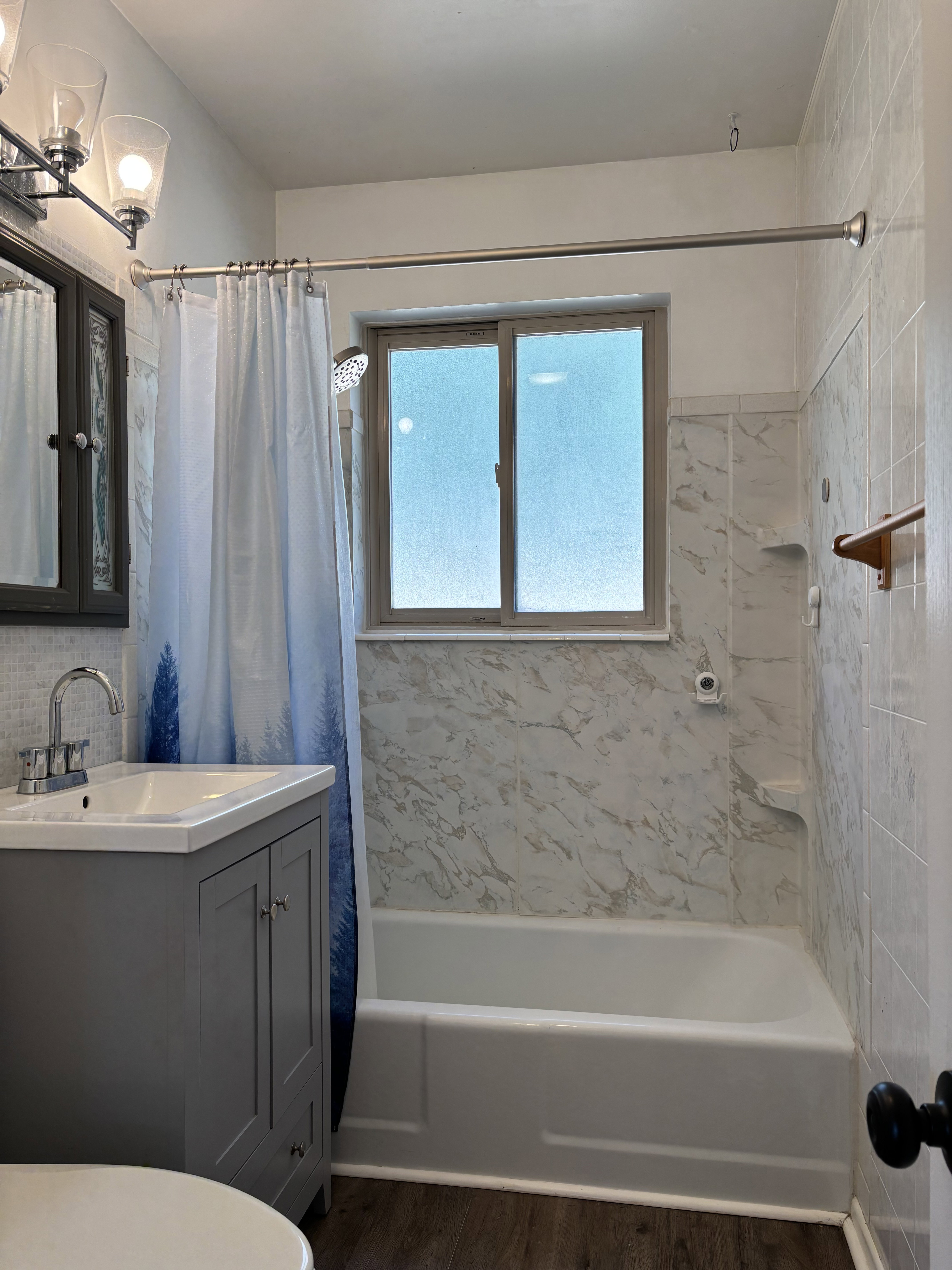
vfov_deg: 67.3
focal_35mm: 26
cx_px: 476
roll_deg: -0.2
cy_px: 635
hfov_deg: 53.1
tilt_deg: -0.1
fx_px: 953
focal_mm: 5.96
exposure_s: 1/165
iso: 50
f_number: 1.6
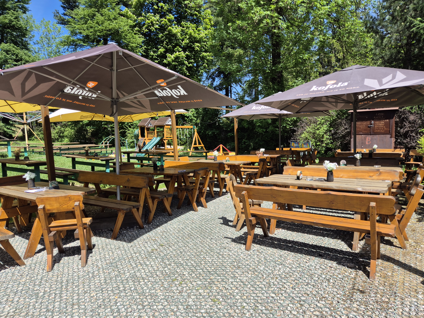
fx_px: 282
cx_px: 212
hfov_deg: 73.9
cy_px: 159
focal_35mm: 23
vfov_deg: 58.9
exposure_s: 1/1032
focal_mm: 5.4
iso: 25
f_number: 1.8
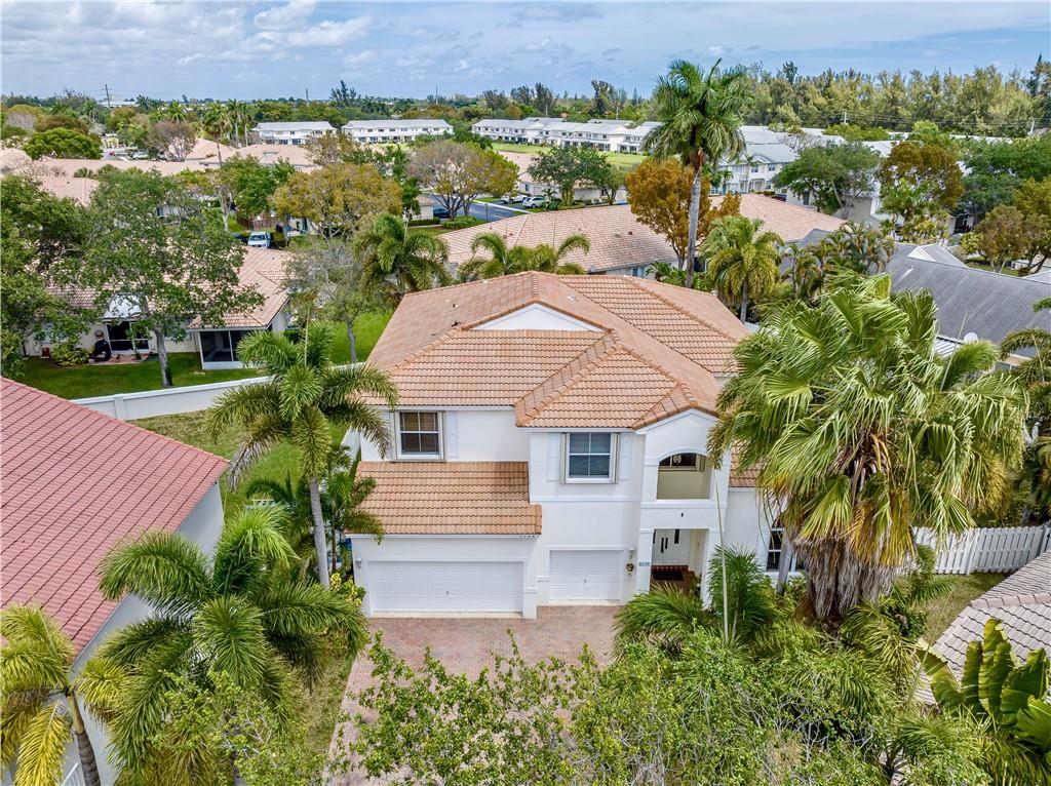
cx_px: 526
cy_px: 393
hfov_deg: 71.6
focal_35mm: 24
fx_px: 728
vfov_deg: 56.7
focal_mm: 12.29
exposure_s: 1/200
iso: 100
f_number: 5
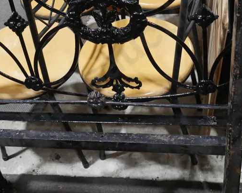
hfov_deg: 34.1
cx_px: 135
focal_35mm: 55
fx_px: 394
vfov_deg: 27.2
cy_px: 49
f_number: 4
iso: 400
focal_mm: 14
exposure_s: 1/60
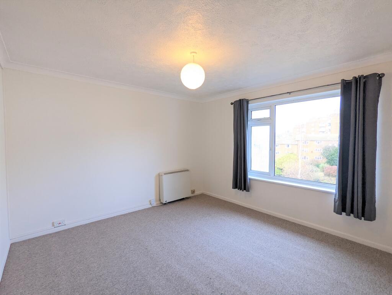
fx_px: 181
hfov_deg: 94.4
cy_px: 148
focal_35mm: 16
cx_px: 196
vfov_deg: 78.2
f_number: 2.2
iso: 348
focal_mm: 2.35
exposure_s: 1/90.1
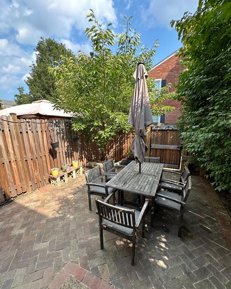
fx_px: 128
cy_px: 155
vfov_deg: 96.6
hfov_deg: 84.0
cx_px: 118
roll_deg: -1.0
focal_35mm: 15
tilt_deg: -13.2
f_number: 2.2
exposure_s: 1/304
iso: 40
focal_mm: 2.22
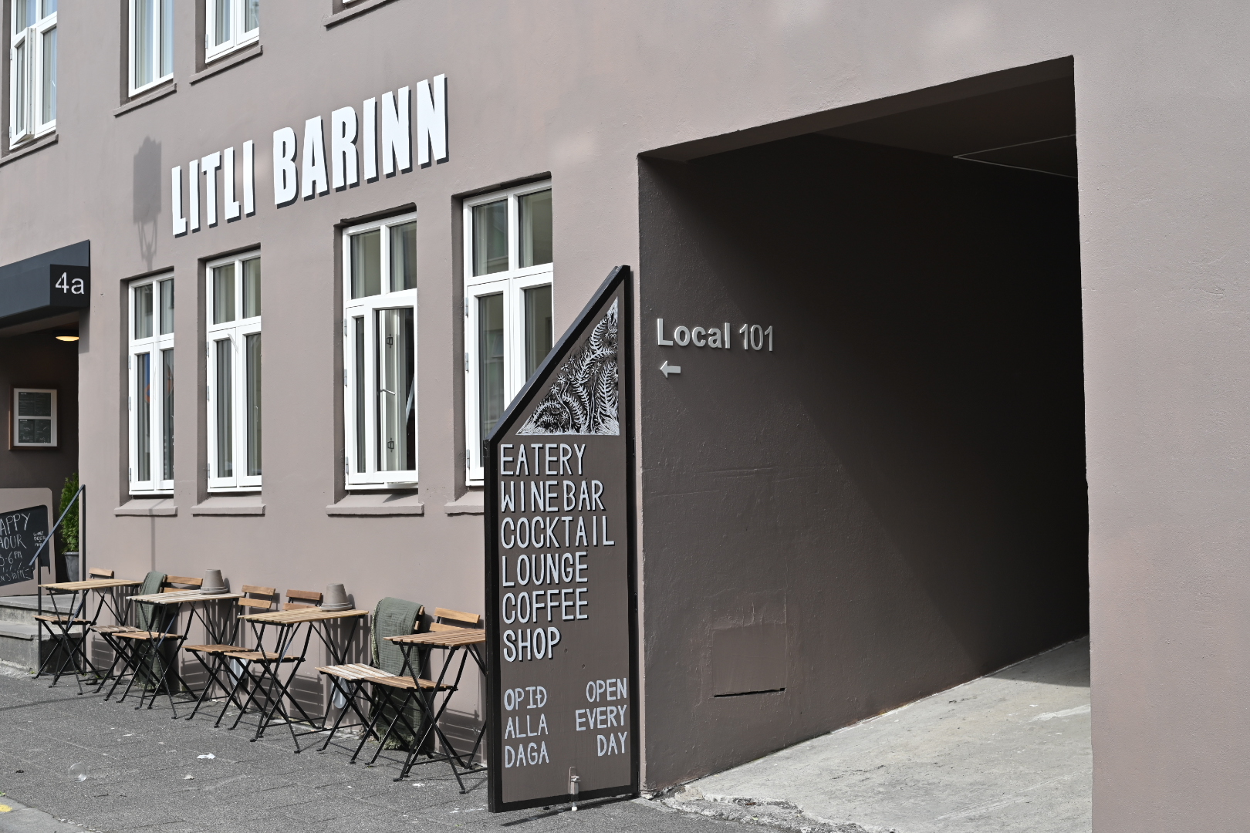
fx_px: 1736
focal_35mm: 50
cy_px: 416
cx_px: 625
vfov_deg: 27.0
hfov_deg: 39.6
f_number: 7.1
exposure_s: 1/400
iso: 100
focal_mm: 50
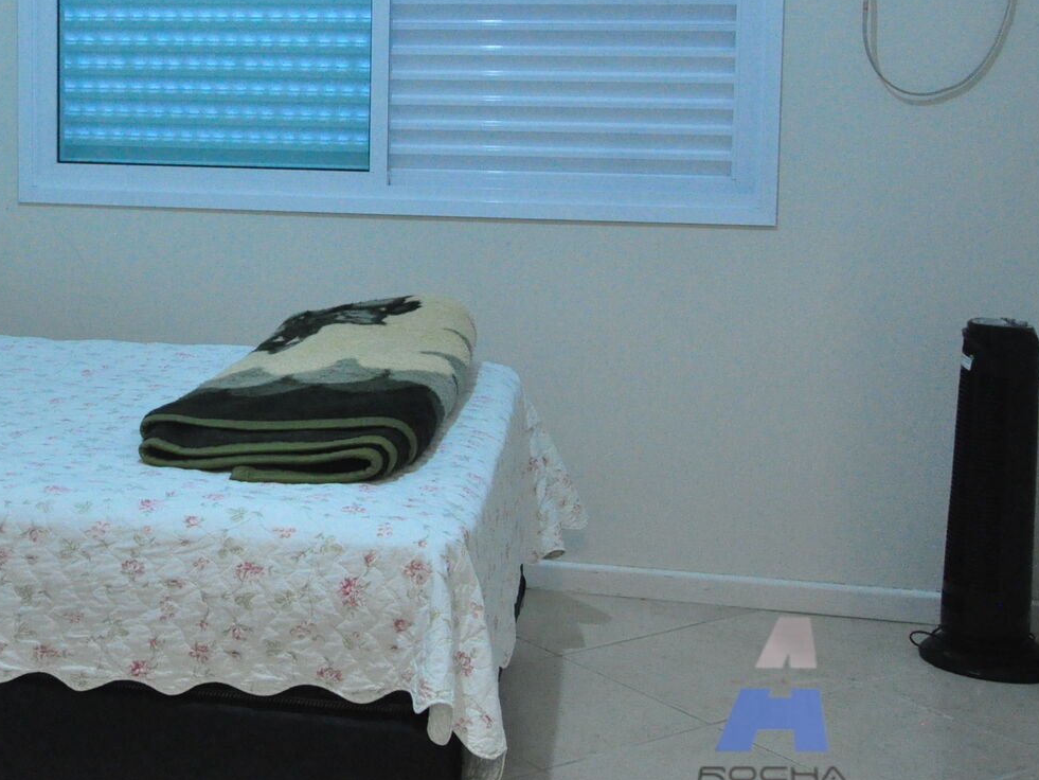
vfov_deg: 23.3
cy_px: 163
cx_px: 54
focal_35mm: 62
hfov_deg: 29.6
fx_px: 1861
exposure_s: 1/60
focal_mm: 22
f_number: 7.1
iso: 3200
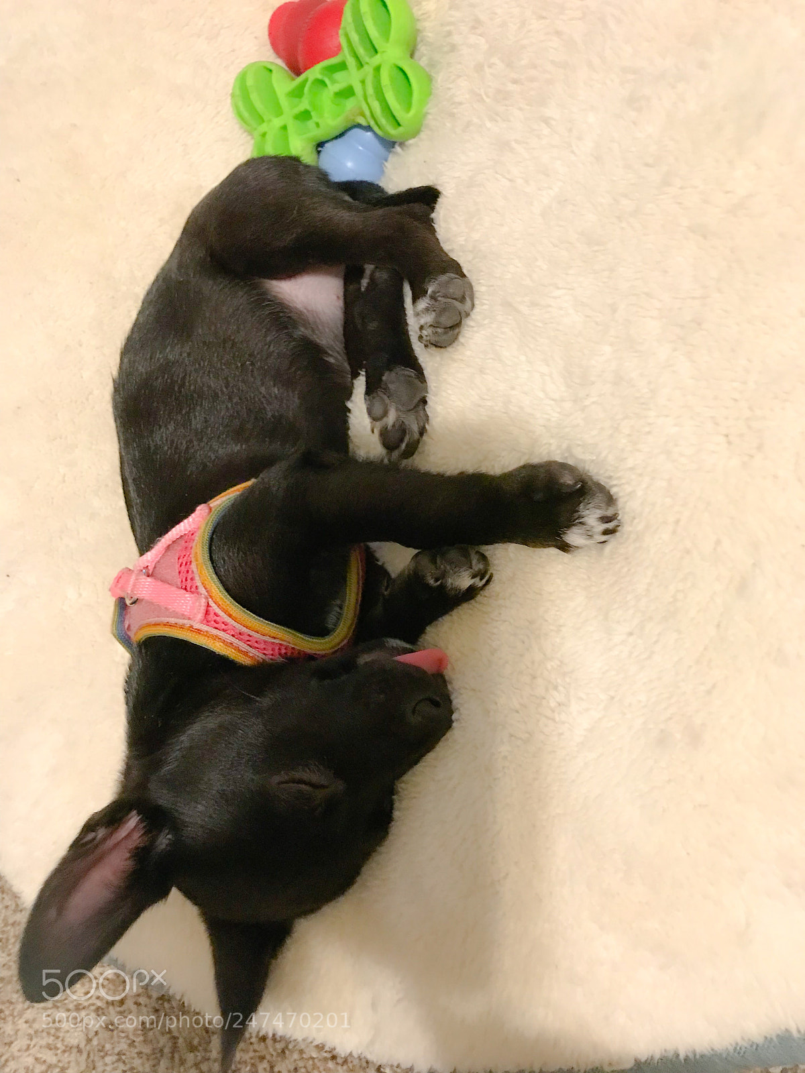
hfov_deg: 49.7
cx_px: 402
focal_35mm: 28
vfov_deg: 63.4
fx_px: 868
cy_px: 536
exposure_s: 1/5
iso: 100
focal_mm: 3.99
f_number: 1.8
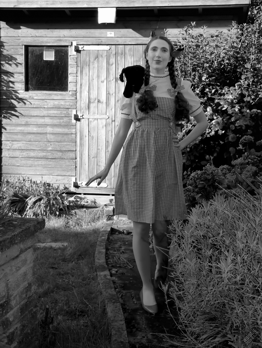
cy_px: 174
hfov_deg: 29.1
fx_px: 504
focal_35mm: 50
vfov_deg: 38.2
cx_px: 131
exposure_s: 1/200
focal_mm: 25
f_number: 7.1
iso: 200
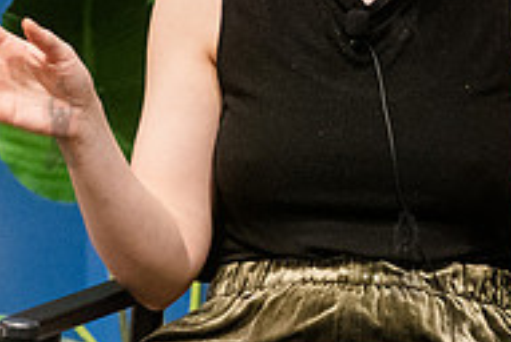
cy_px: -39
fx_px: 5686
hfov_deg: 5.1
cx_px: 442
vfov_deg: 3.4
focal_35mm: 400
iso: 6400
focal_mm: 105
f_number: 3.5
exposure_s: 1/200
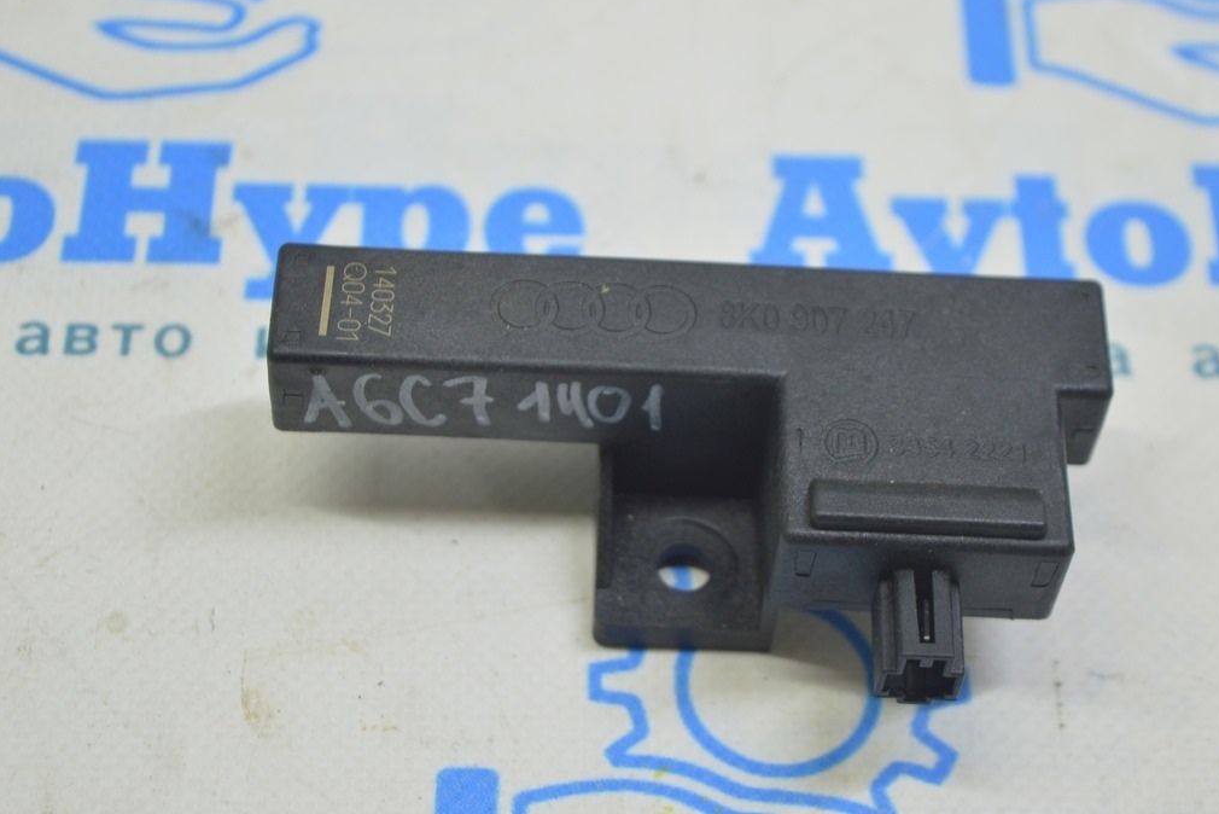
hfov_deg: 25.7
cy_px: 404
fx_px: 2676
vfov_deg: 17.3
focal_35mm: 79
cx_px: 617
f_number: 5.6
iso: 400
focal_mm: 52
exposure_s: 1/20
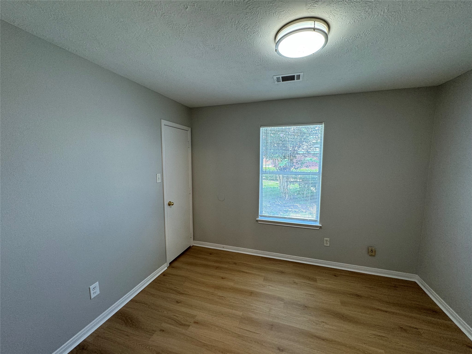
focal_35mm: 14
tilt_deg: -5.6
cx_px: 236
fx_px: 191
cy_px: 177
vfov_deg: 85.7
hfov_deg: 102.1
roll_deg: +0.1
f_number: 2.2
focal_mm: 2.22
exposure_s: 1/120
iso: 125
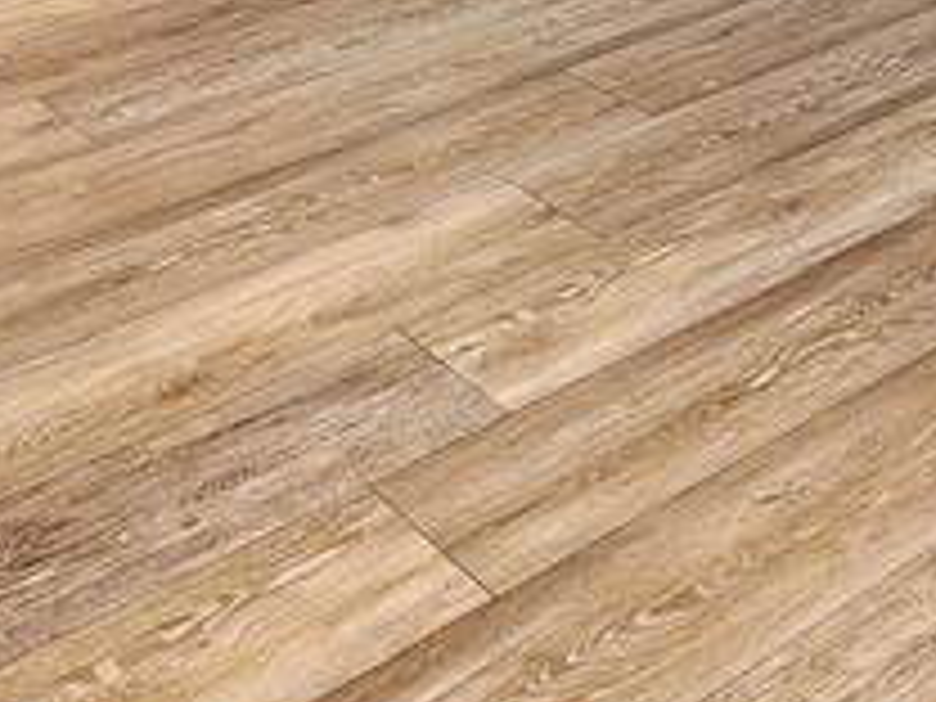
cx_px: 882
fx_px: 1731
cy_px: -310
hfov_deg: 28.8
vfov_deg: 20.2
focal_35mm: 64
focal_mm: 2.2
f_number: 2.2
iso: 320
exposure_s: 1/60
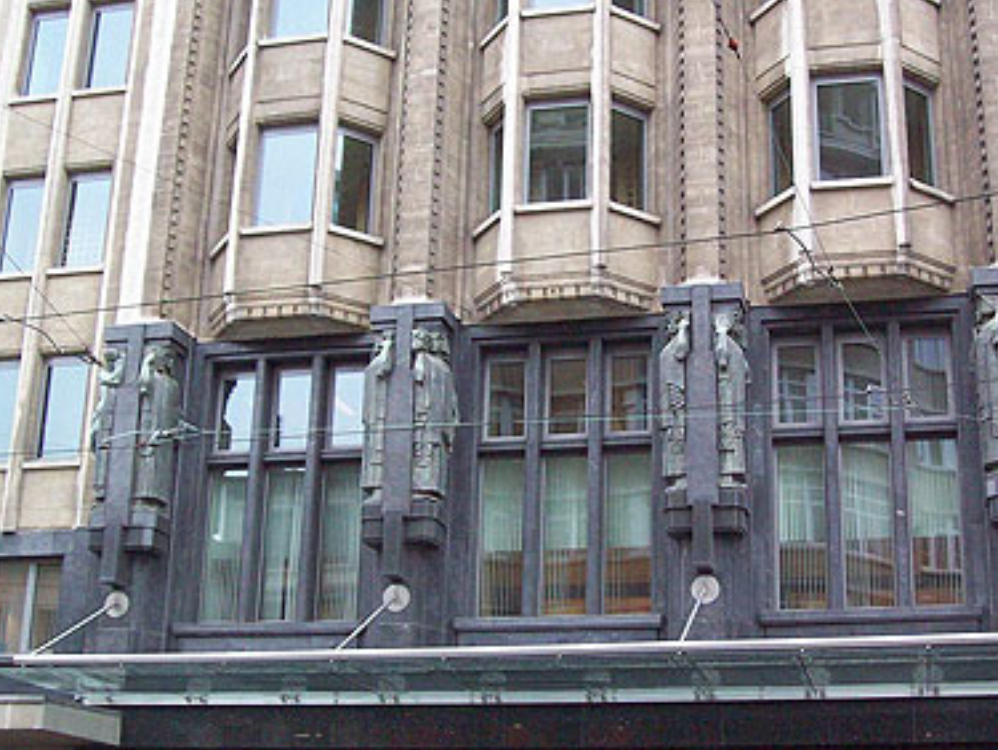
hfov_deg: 35.4
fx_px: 1558
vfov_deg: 27.1
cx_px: 585
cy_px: 383
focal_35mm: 54
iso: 303
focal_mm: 7.6
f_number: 3
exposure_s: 1/147
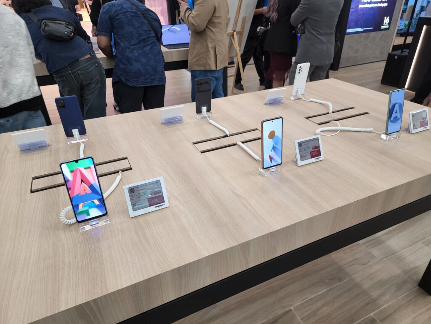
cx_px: 216
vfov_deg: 58.9
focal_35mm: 23
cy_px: 162
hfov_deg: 73.9
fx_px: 286
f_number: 1.8
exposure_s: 1/100
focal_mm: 6.4
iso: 160
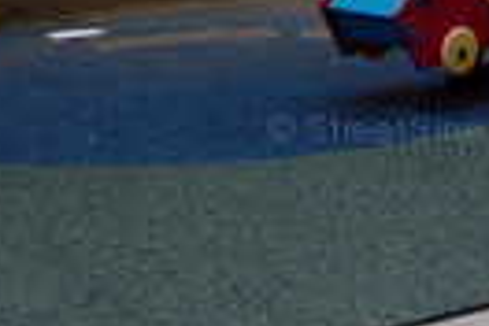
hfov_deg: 12.5
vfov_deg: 8.1
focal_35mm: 162
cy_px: -324
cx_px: 545
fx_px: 2200
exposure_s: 1/200
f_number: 7.1
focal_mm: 26
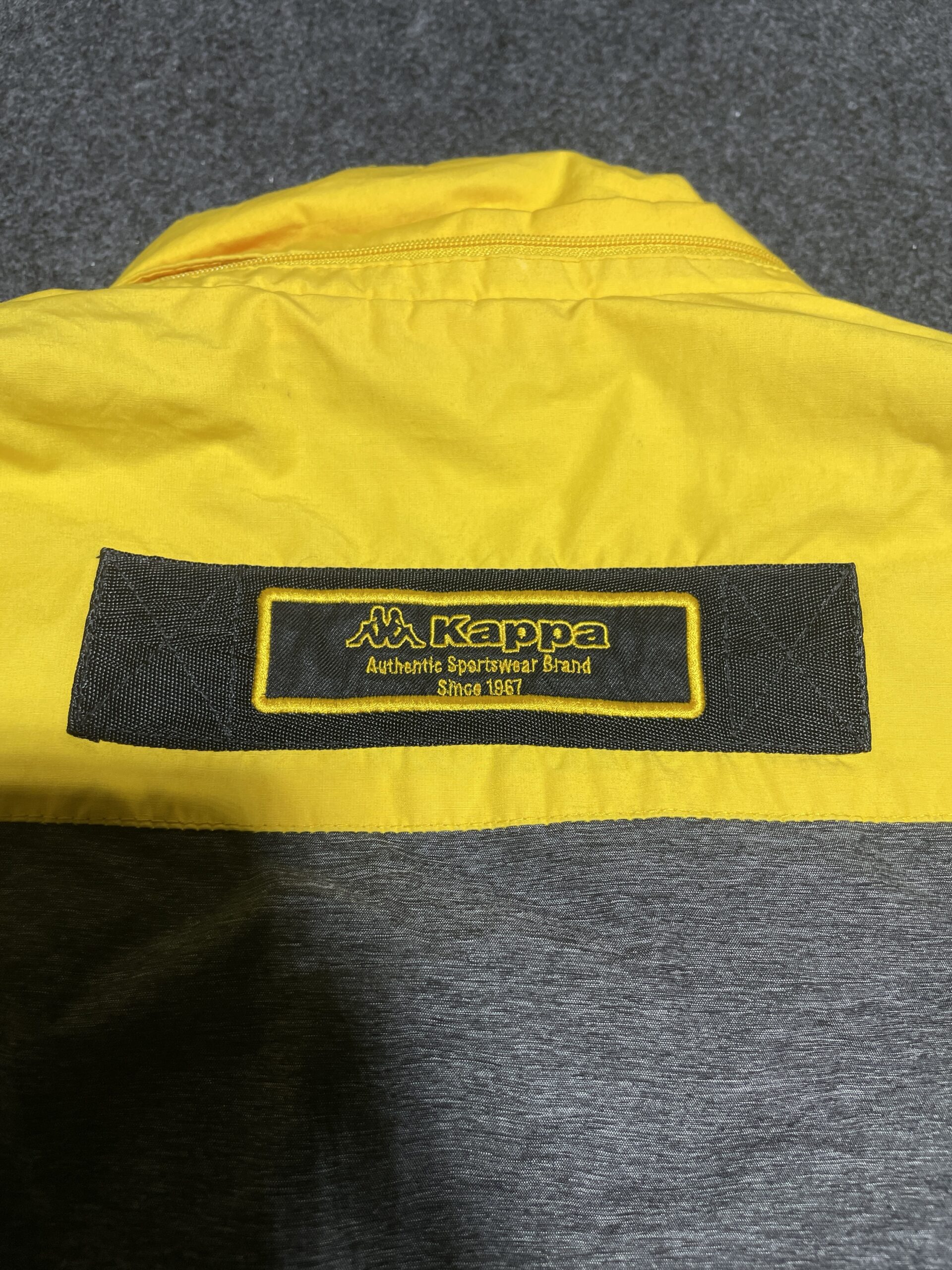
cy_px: 635
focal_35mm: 26
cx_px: 476
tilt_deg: -45.5
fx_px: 953
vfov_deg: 67.3
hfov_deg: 53.1
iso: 80
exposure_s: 1/100
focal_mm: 4.2
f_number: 1.6
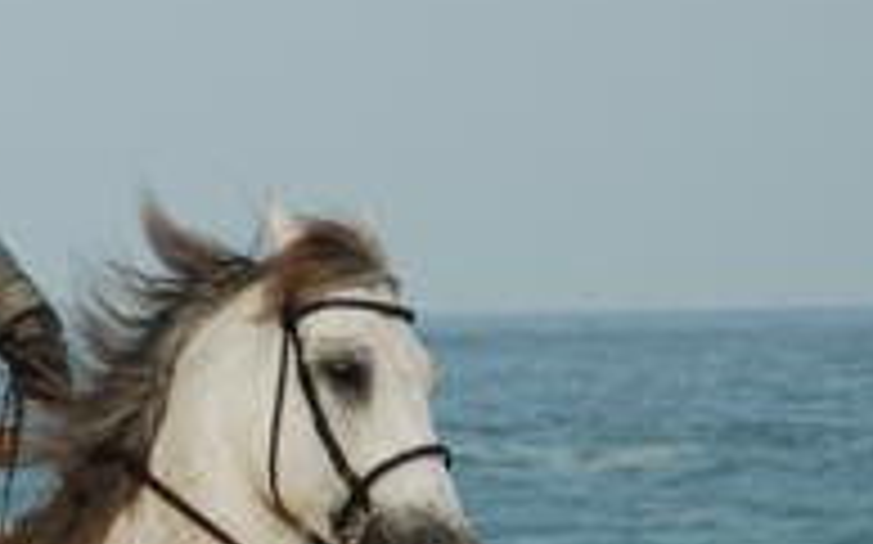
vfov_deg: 2.5
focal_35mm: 515
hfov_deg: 4.1
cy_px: 495
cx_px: -292
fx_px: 12246
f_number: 6
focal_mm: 102
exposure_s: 1/1000
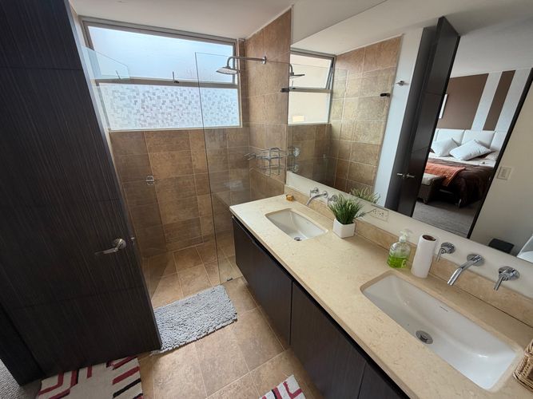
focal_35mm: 14
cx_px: 266
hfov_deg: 102.1
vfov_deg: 85.7
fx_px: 216
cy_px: 200
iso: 50
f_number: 2.2
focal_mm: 2.22
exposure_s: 1/123
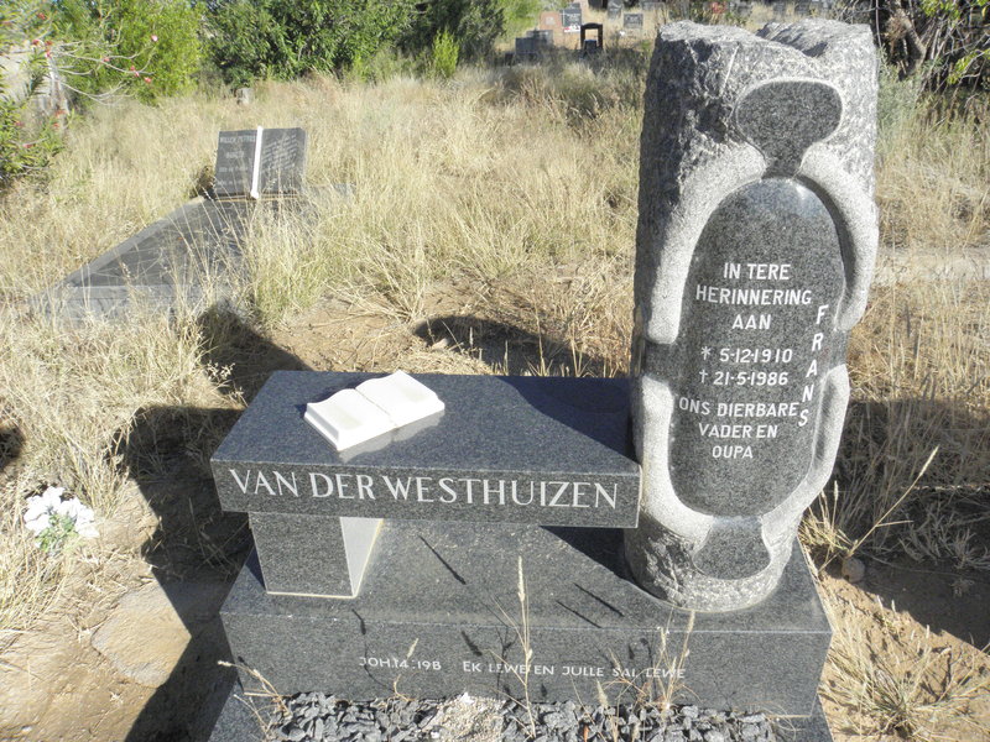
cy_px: 371
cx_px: 495
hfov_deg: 67.3
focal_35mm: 26
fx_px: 744
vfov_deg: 53.1
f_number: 6.3
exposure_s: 1/640
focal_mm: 4.6
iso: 200
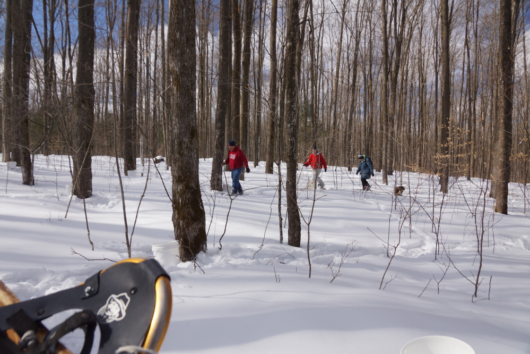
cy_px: 177
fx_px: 397
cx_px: 265
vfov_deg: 47.9
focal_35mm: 27
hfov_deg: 67.4
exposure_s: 1/160
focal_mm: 18
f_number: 6.3
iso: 100
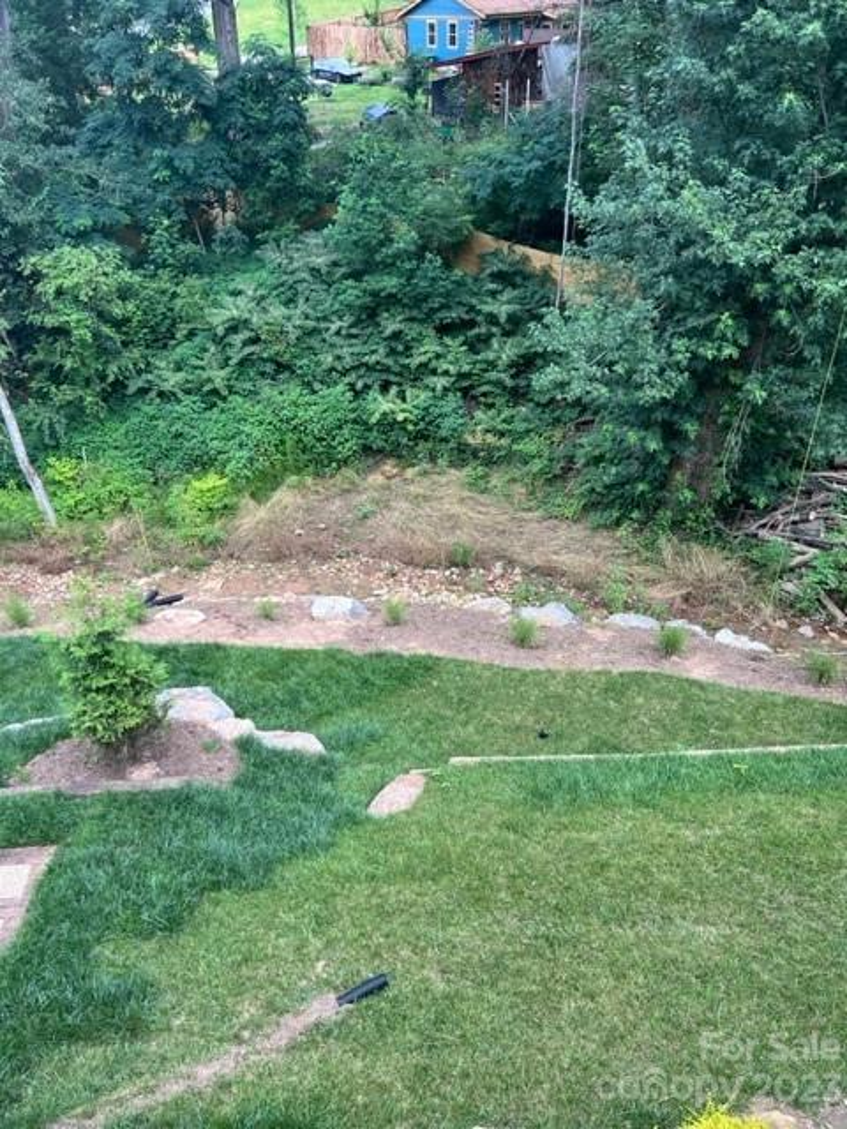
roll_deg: +2.8
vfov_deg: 67.3
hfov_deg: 53.1
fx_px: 848
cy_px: 564
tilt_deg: -34.1
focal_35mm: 26
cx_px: 424
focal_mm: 5.7
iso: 50
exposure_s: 1/418
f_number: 1.5
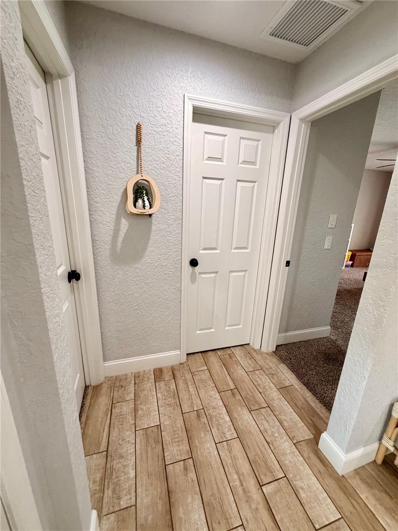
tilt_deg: -15.4
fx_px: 215
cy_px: 266
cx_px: 199
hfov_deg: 85.7
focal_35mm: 14
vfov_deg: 102.1
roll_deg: -1.4
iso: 250
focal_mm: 2.22
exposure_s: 1/120
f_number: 2.2
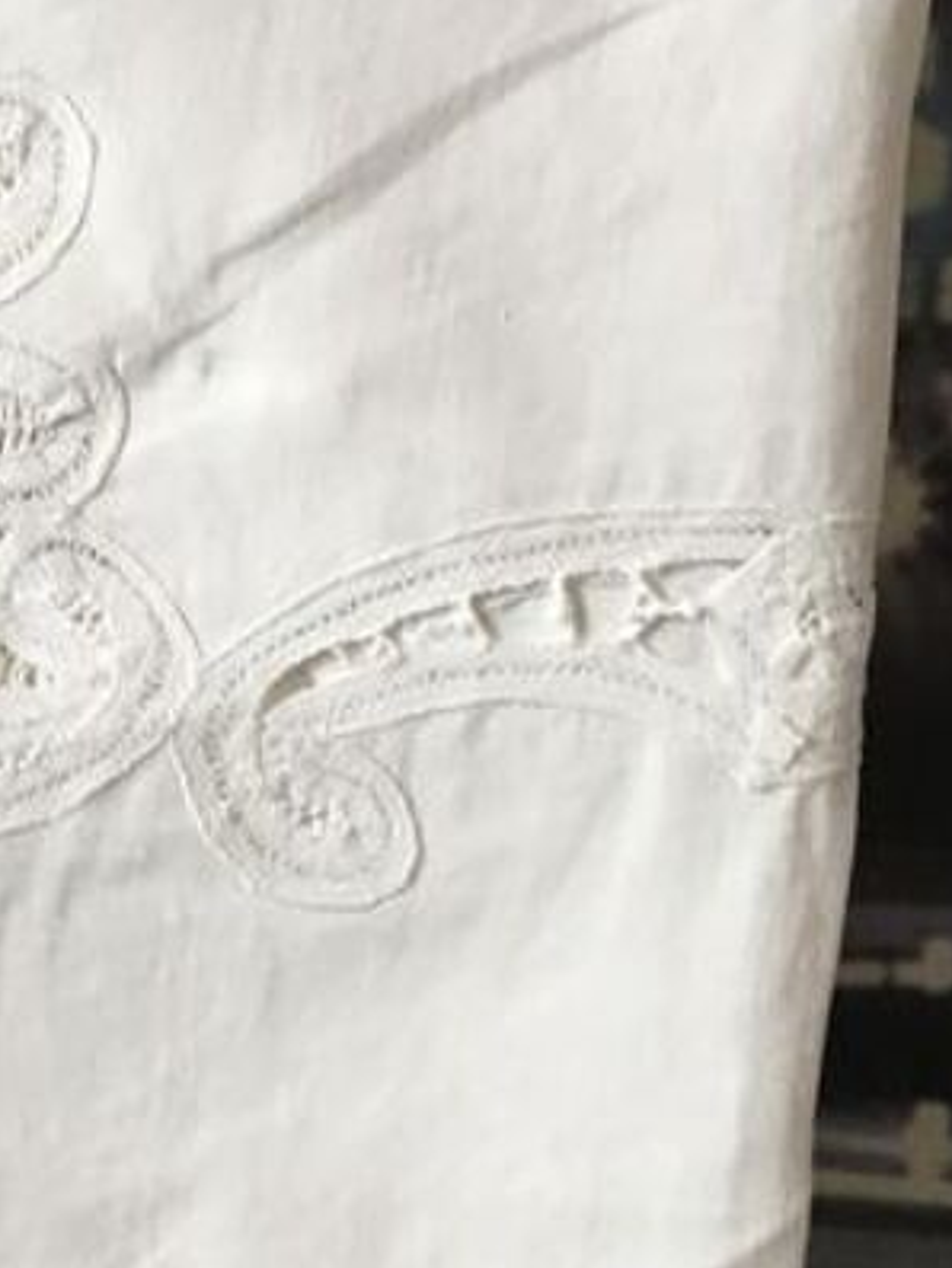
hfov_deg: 13.8
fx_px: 3812
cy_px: -228
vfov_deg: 18.0
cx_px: -249
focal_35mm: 104
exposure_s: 1/50
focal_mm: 3.3
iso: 25
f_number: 2.4
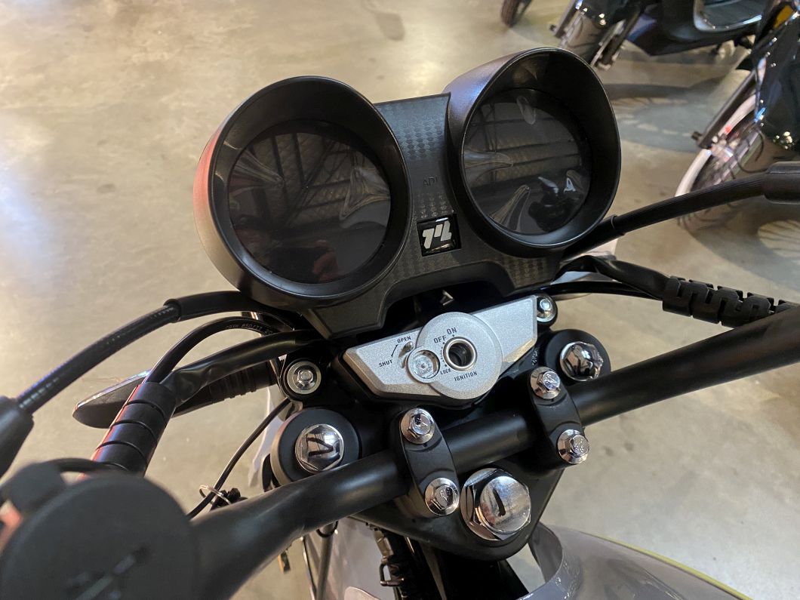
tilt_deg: -46.6
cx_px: 400
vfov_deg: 53.1
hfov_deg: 67.3
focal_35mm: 26
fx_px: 601
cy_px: 300
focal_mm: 4.25
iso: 500
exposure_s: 1/50
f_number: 1.8
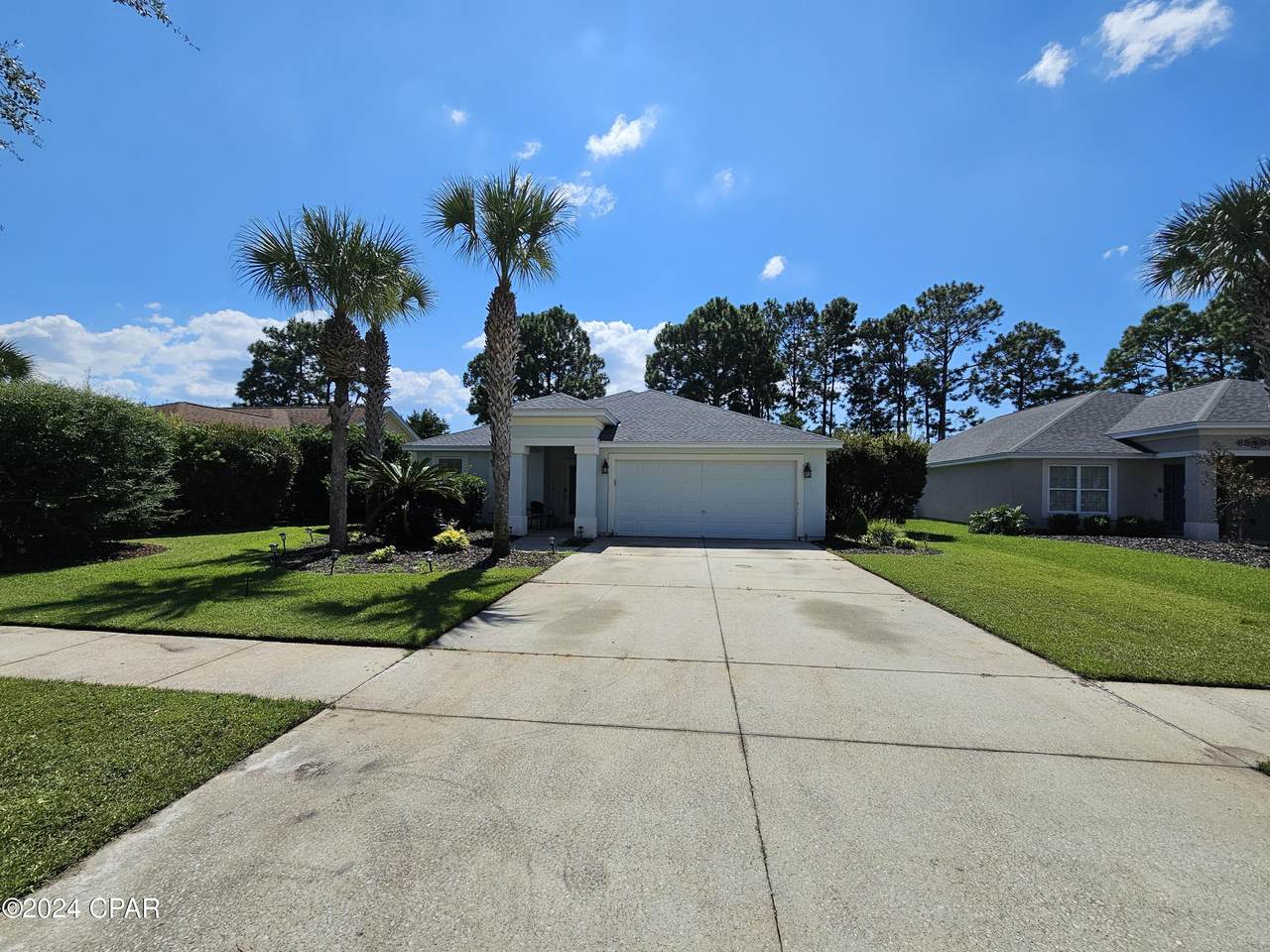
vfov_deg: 89.9
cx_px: 635
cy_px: 476
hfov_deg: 106.2
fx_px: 477
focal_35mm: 13
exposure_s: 1/4076
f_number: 2.2
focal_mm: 2.2
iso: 50
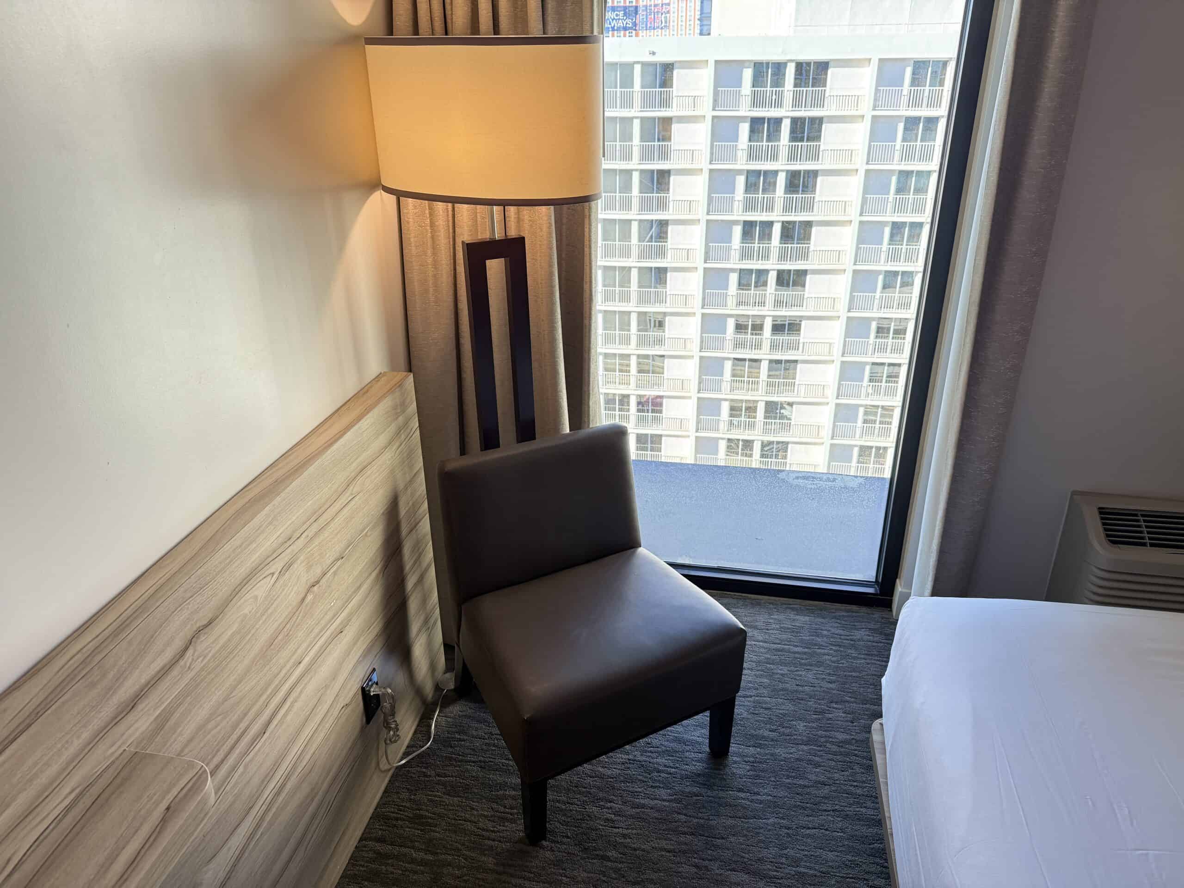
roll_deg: +0.0
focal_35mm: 24
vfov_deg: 56.8
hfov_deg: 71.6
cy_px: 444
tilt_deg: -25.0
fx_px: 821
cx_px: 592
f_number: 1.78
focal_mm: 6.76
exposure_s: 1/120
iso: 250
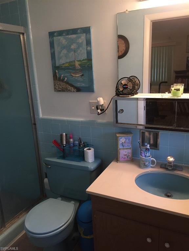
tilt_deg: -14.6
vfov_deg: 61.7
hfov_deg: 48.2
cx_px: 94
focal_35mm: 29
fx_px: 211
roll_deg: +2.4
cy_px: 126
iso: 125
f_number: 2.2
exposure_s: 1/30
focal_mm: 4.15
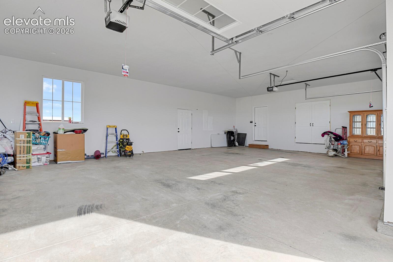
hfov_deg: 93.3
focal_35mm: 17
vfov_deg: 70.4
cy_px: 131
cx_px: 196
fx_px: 186
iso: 250
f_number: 8
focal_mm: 17
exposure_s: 1/6
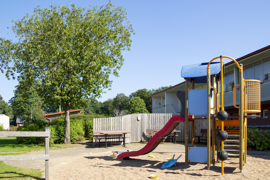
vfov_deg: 39.4
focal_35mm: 34
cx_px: 129
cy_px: 90
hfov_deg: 56.4
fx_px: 251
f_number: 6.3
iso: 100
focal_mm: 21
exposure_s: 1/160
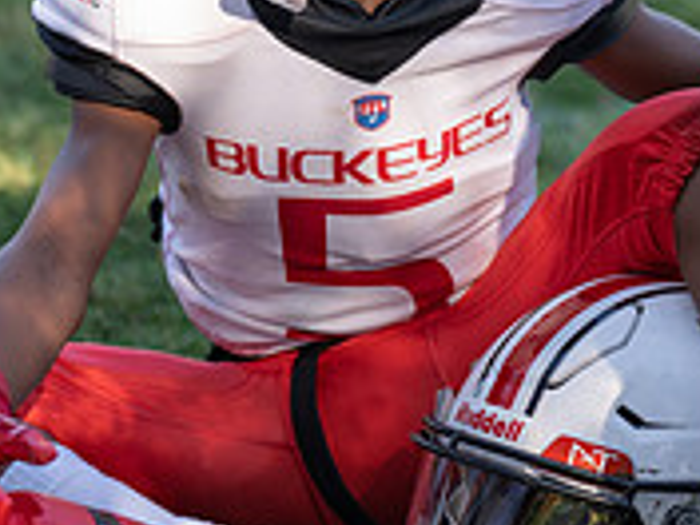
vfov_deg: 4.3
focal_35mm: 346
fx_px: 6997
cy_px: -2
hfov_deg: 5.7
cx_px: 255
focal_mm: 109
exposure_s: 1/1000
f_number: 2.8
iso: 320
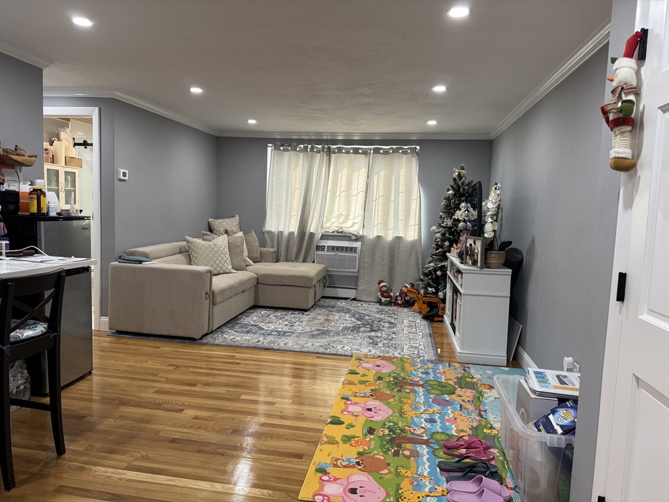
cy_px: 251
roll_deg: -2.8
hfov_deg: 71.6
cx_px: 334
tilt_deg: -5.2
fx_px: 464
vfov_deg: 56.8
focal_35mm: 24
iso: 200
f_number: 1.78
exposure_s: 1/120
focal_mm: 6.76
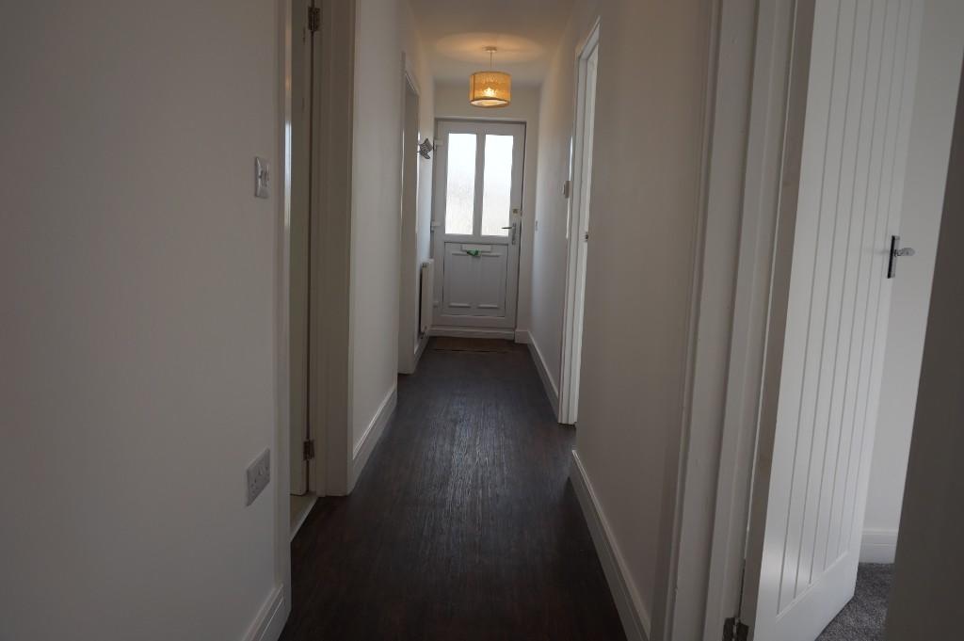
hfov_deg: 73.8
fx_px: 642
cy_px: 320
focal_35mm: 24
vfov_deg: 53.1
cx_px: 482
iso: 160
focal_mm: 16
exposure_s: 1/100
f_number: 6.3
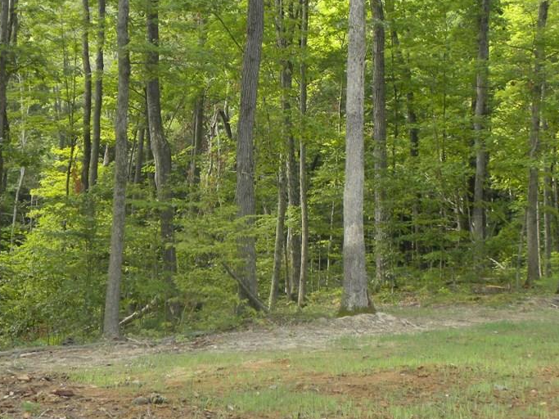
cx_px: 237
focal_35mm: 69
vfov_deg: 21.1
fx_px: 1114
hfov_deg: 28.1
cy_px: 110
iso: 77
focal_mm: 8.2
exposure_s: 1/59.7
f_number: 3.2
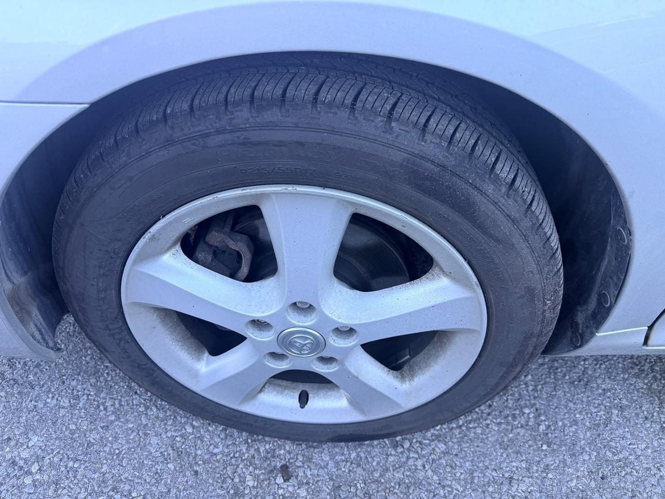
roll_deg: -6.4
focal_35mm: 24
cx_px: 332
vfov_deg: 56.8
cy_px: 250
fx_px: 461
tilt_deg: -43.5
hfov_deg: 71.6
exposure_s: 1/172
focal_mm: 6.76
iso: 80
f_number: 1.78
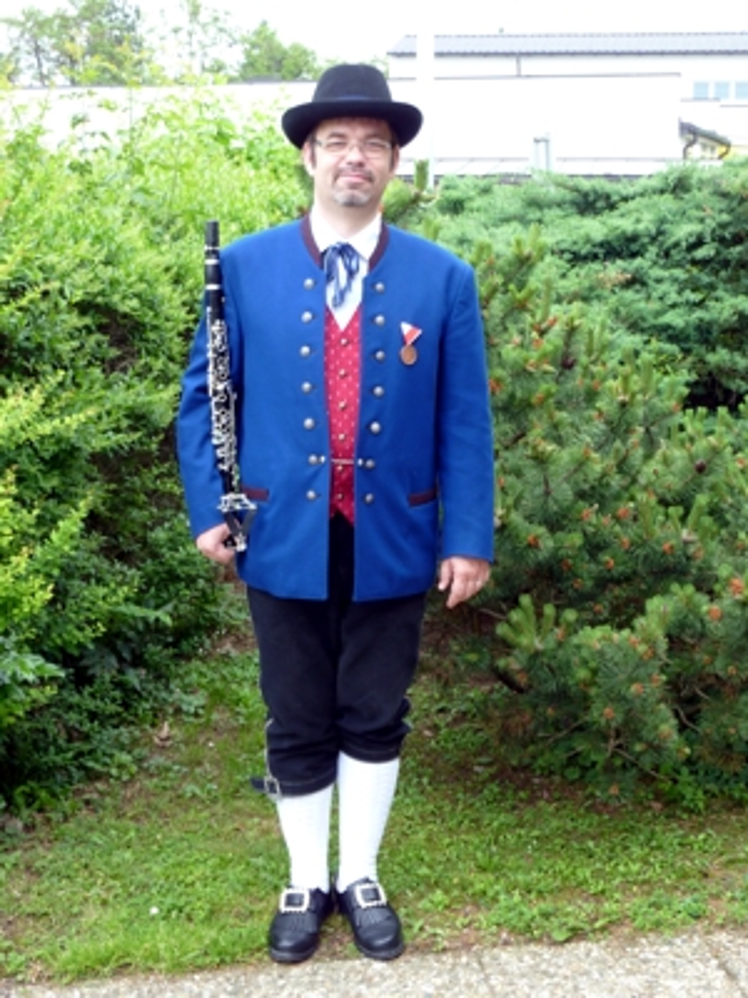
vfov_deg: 34.9
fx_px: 1585
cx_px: 374
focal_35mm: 55
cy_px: 499
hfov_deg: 26.6
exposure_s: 1/40
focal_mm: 9.1
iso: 80
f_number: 3.9
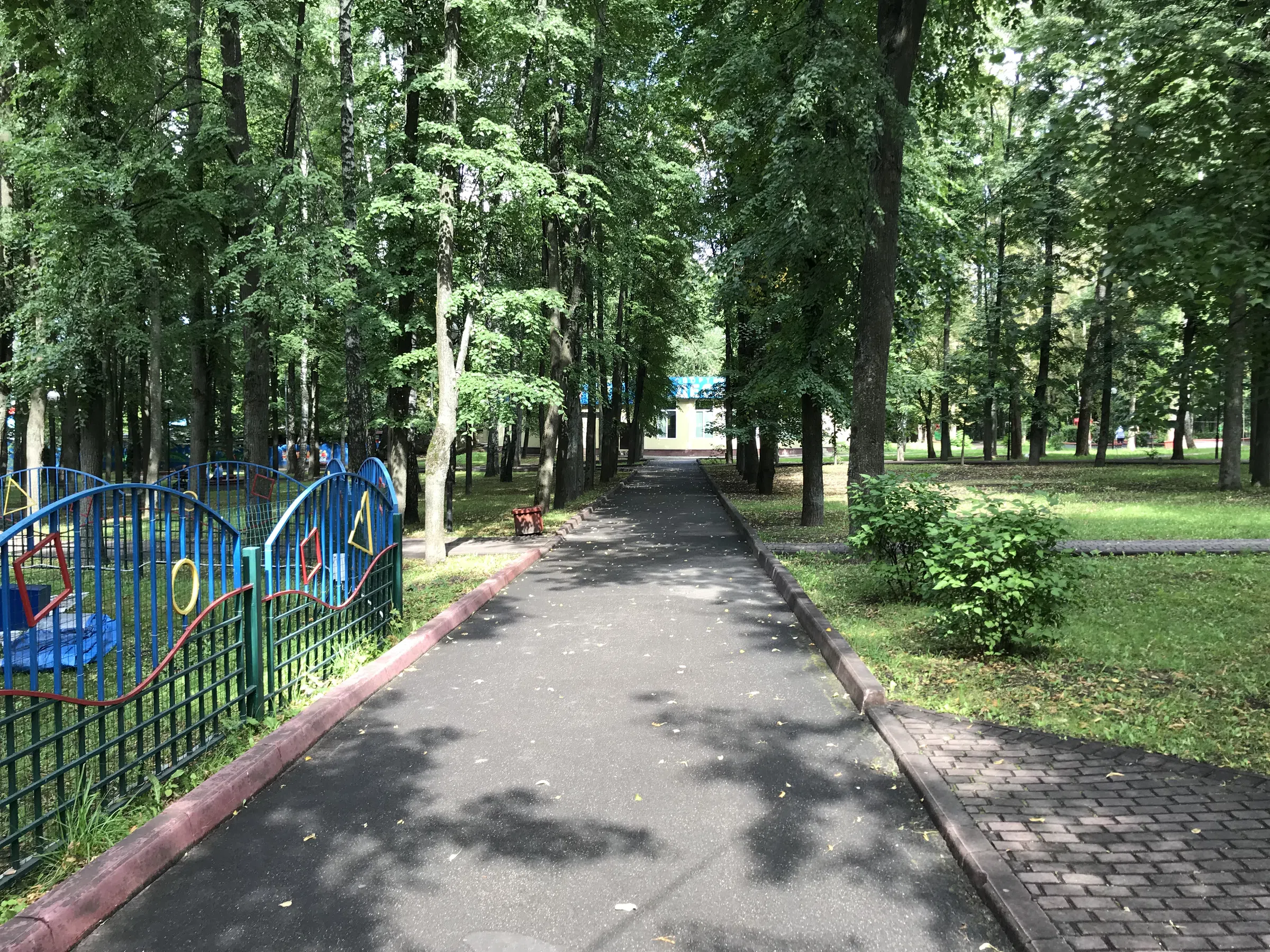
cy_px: 476
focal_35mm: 28
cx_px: 635
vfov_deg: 49.7
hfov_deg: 63.4
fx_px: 1027
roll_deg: -1.5
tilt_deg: +2.0
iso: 20
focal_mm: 3.99
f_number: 1.8
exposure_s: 1/104
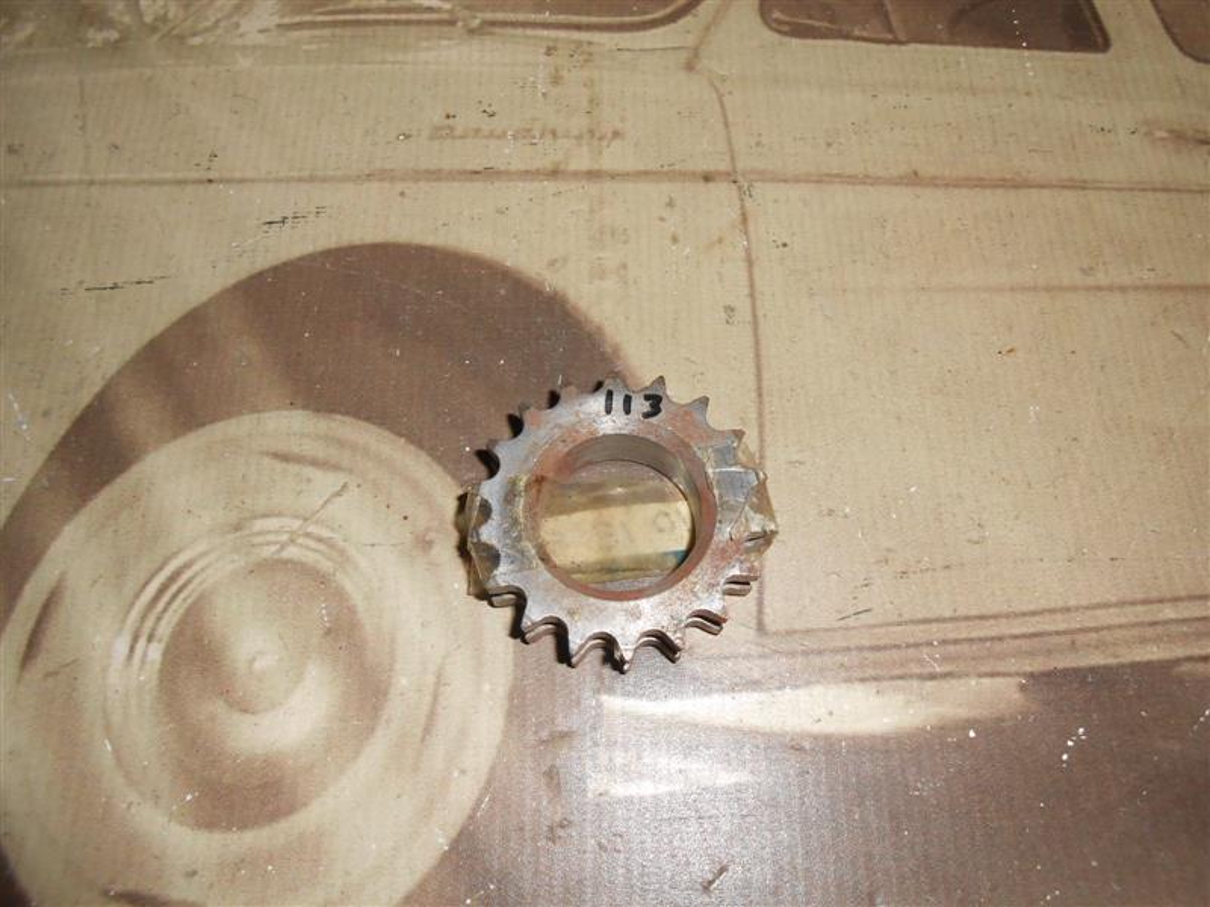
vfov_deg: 53.1
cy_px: 454
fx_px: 909
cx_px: 605
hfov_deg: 67.3
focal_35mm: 26
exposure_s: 1/25
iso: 200
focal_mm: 4.6
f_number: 11.5
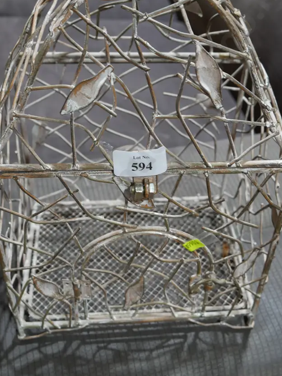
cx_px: 145
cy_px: 158
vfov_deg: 38.8
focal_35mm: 49
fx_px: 532
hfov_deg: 29.7
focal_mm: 20
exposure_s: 1/60
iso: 500
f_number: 4.4
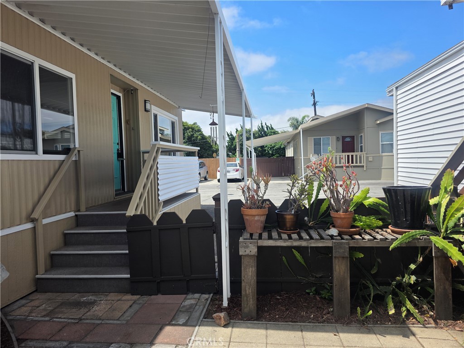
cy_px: 174
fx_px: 308
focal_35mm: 23
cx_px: 232
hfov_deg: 73.9
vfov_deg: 58.9
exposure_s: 1/3809
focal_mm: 6.3
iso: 80
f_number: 1.7
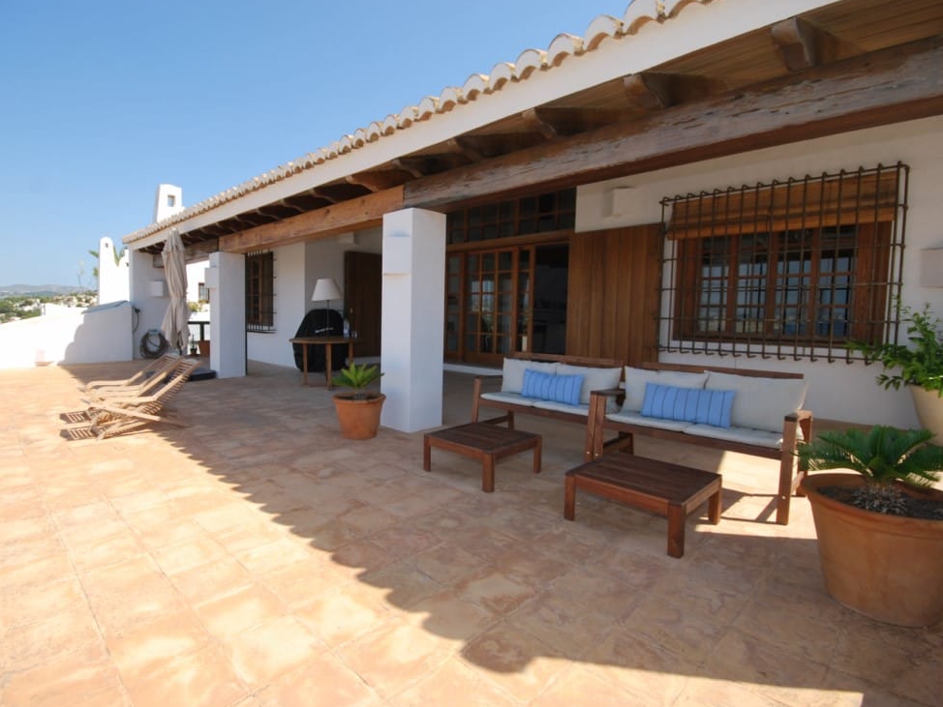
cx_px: 399
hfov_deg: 90.3
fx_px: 463
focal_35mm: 17
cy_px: 346
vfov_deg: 74.7
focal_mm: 10
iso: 100
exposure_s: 1/200
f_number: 7.1
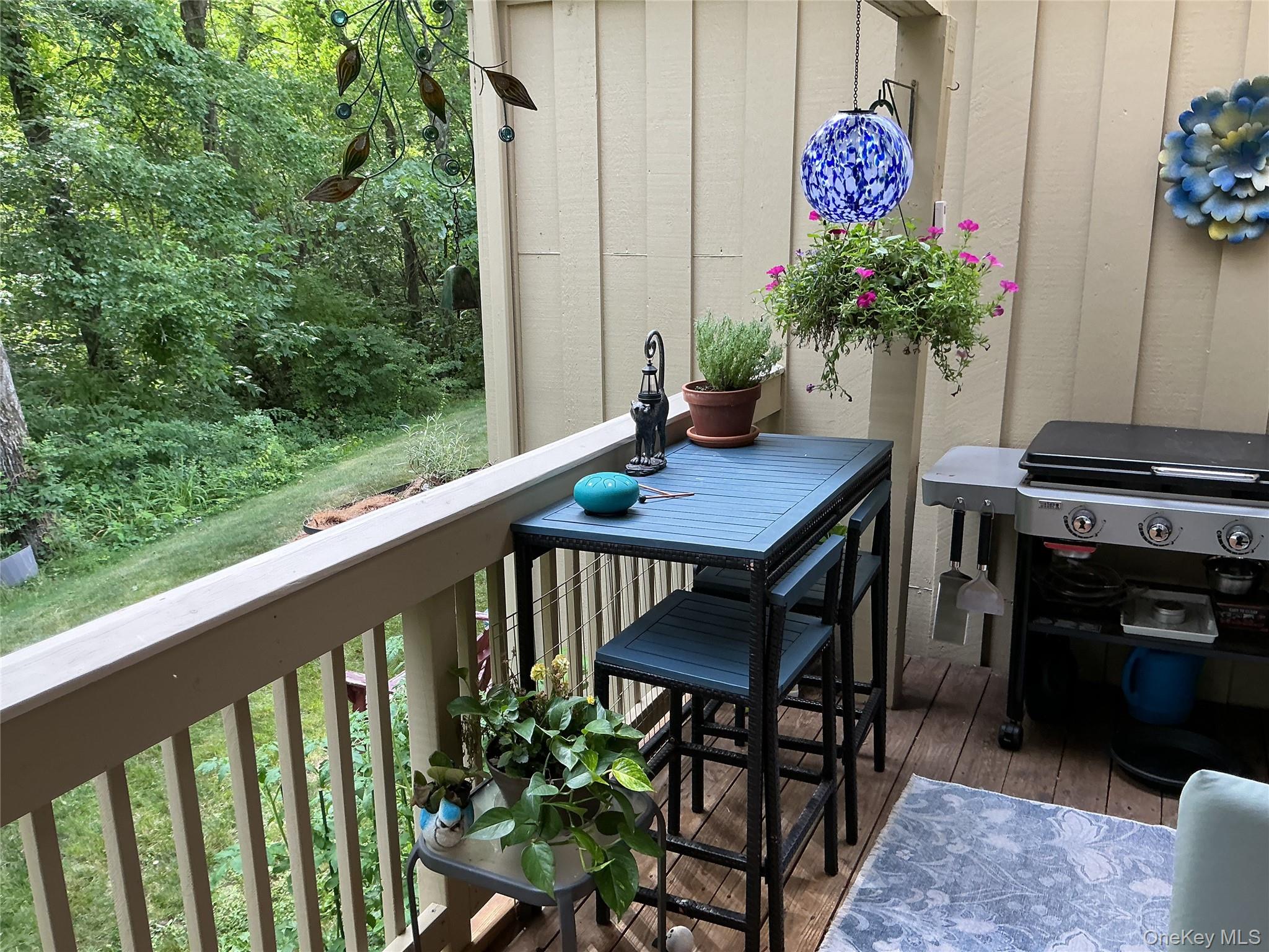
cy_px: 476
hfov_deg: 61.7
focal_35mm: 29
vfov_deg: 48.2
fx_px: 1063
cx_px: 634
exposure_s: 1/120
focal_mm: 3
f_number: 1.8
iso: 50
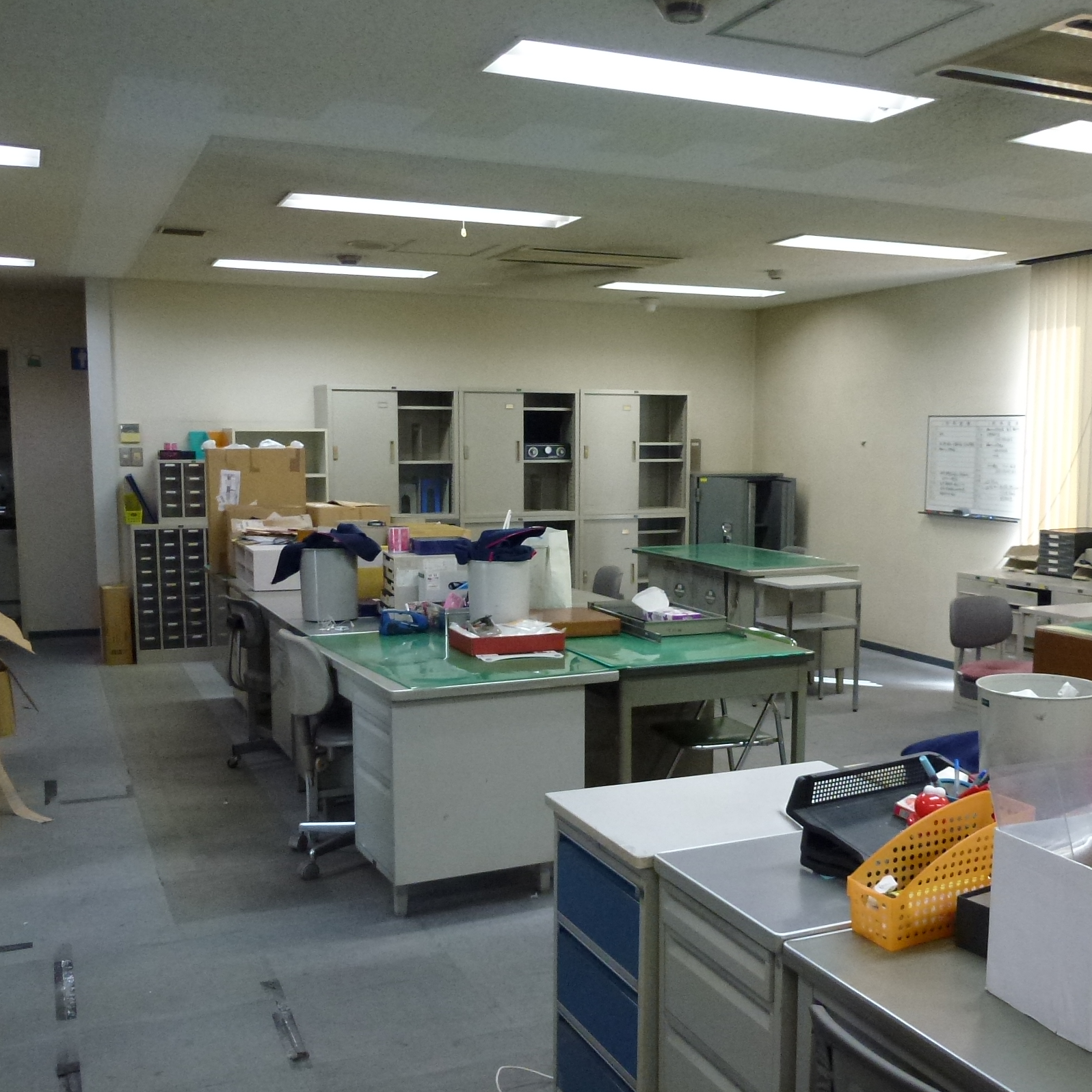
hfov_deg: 48.4
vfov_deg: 48.3
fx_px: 1213
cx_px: 594
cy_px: 630
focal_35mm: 34
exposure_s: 1/60
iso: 320
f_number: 3.3
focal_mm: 4.3
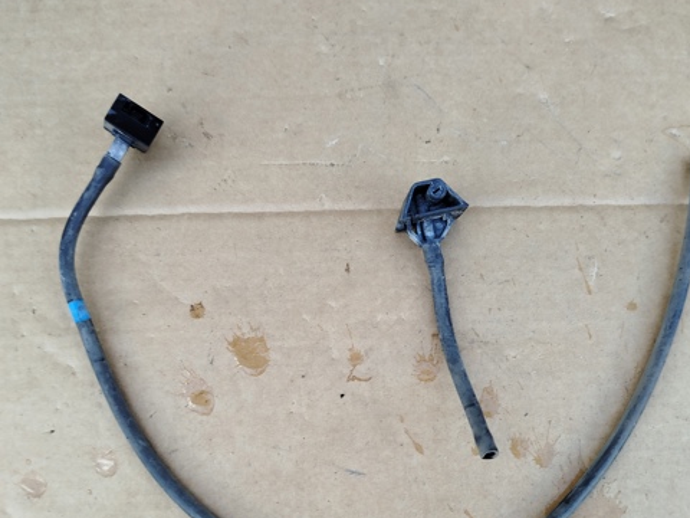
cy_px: 331
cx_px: 345
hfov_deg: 56.8
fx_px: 638
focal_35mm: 32
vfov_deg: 43.7
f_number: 1.7
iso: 64
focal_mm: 5.31
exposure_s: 1/50
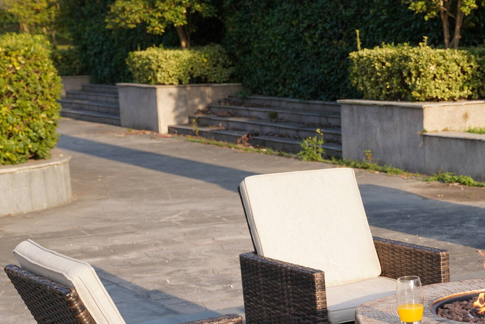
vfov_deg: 15.5
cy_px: 346
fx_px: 1159
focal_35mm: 86
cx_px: 462
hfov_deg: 22.9
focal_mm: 35
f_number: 5.6
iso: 100
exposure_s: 1/160
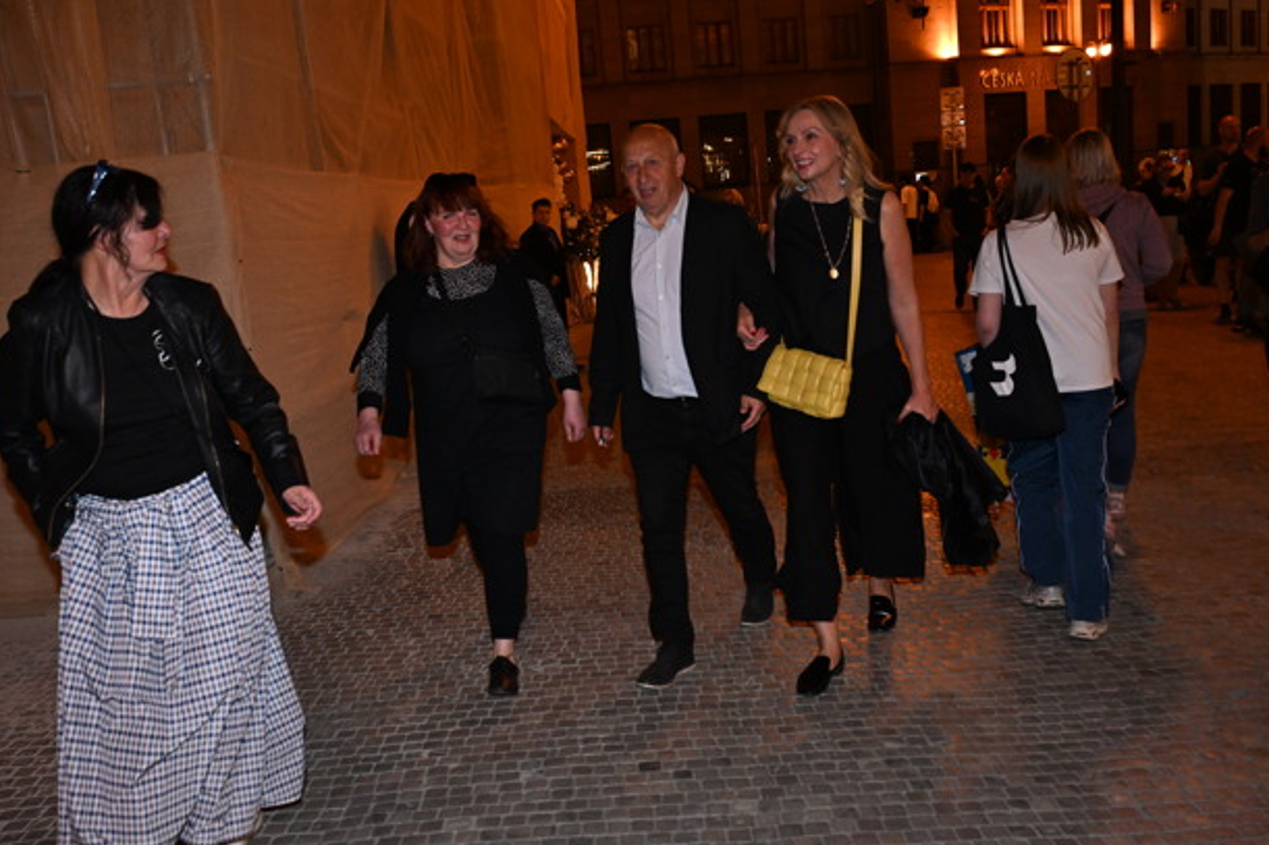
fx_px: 1233
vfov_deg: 37.8
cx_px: 665
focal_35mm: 35
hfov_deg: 54.4
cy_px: 421
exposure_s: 1/125
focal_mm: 31
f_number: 5
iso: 4000
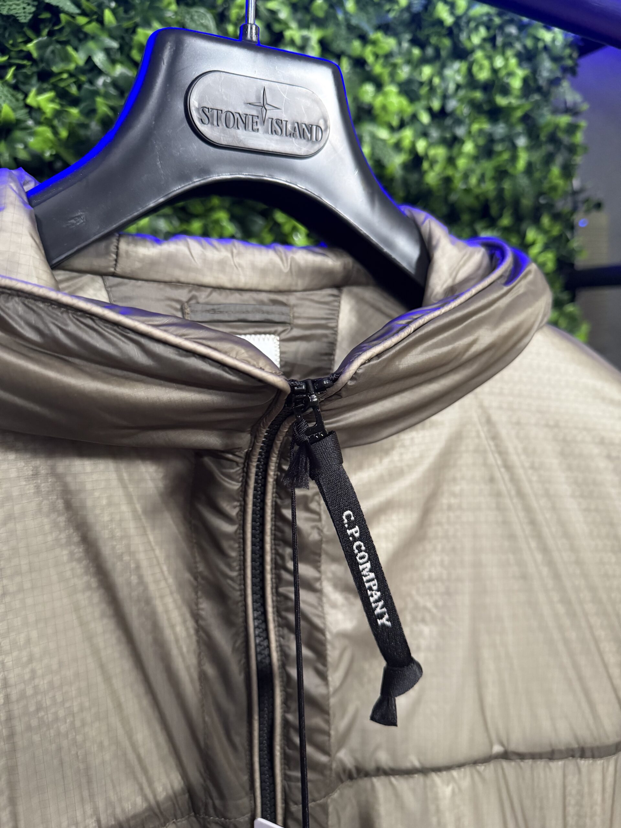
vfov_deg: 71.6
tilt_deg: -7.5
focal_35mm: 24
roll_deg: +1.5
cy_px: 414
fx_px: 574
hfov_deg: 56.8
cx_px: 310
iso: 800
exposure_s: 1/36
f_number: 1.78
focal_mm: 6.76
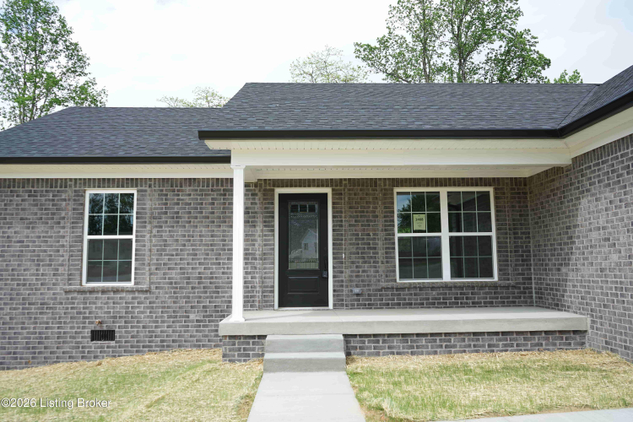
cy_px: 211
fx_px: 492
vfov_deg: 46.4
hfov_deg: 65.5
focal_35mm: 28
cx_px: 316
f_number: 7.1
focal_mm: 28
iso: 100
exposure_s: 1/160
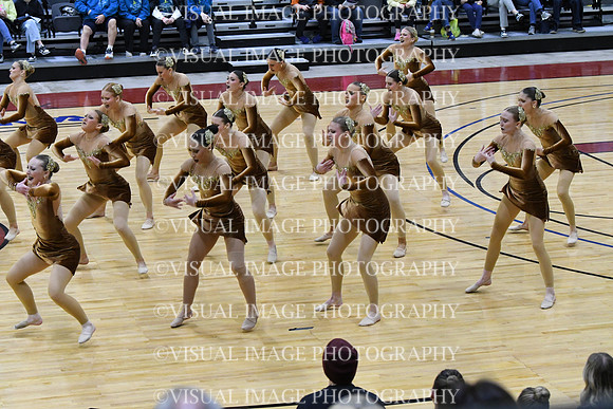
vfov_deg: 13.0
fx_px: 1788
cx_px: 306
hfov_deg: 19.5
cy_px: 204
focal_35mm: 105
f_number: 4
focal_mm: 70
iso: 5000
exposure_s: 1/400
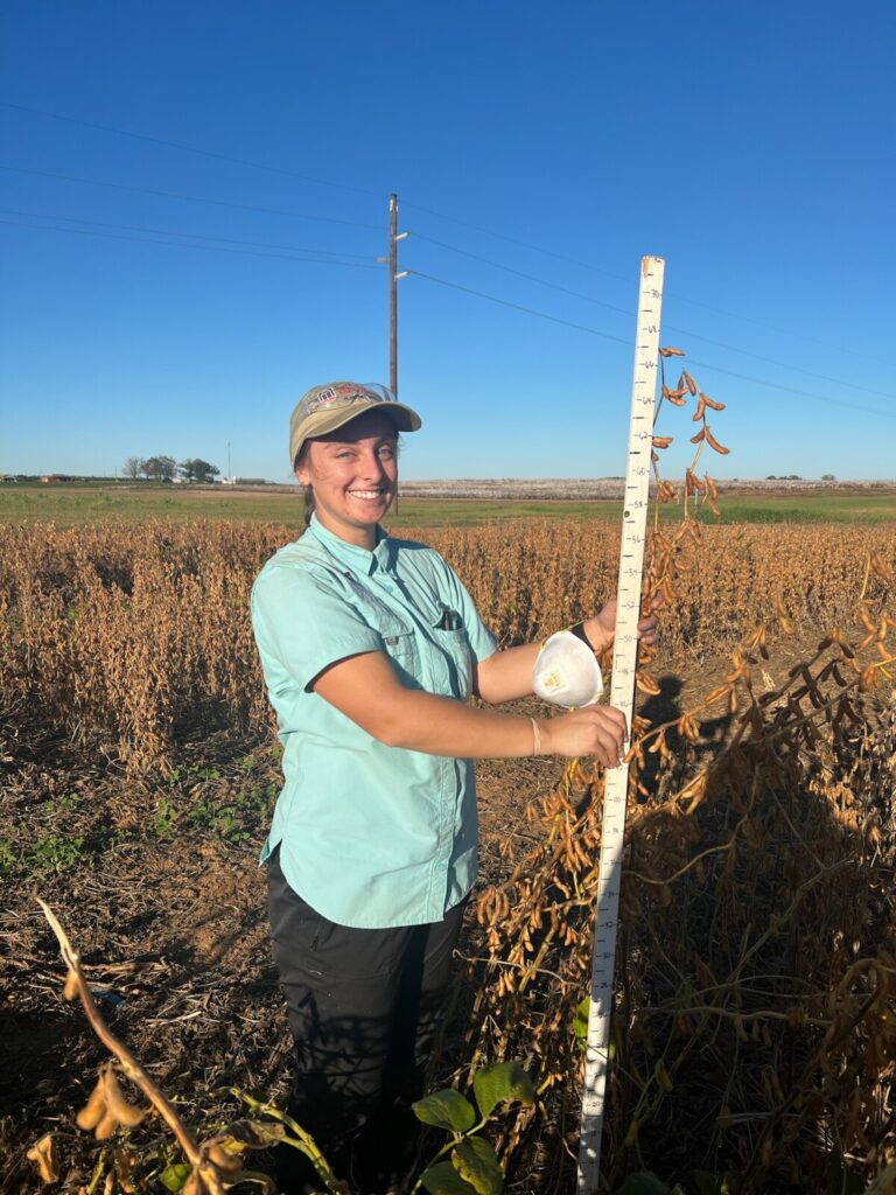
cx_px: 448
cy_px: 598
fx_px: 897
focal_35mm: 26
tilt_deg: -5.9
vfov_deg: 67.3
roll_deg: +0.3
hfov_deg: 53.1
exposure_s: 1/5319
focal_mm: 5.7
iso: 50
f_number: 1.5
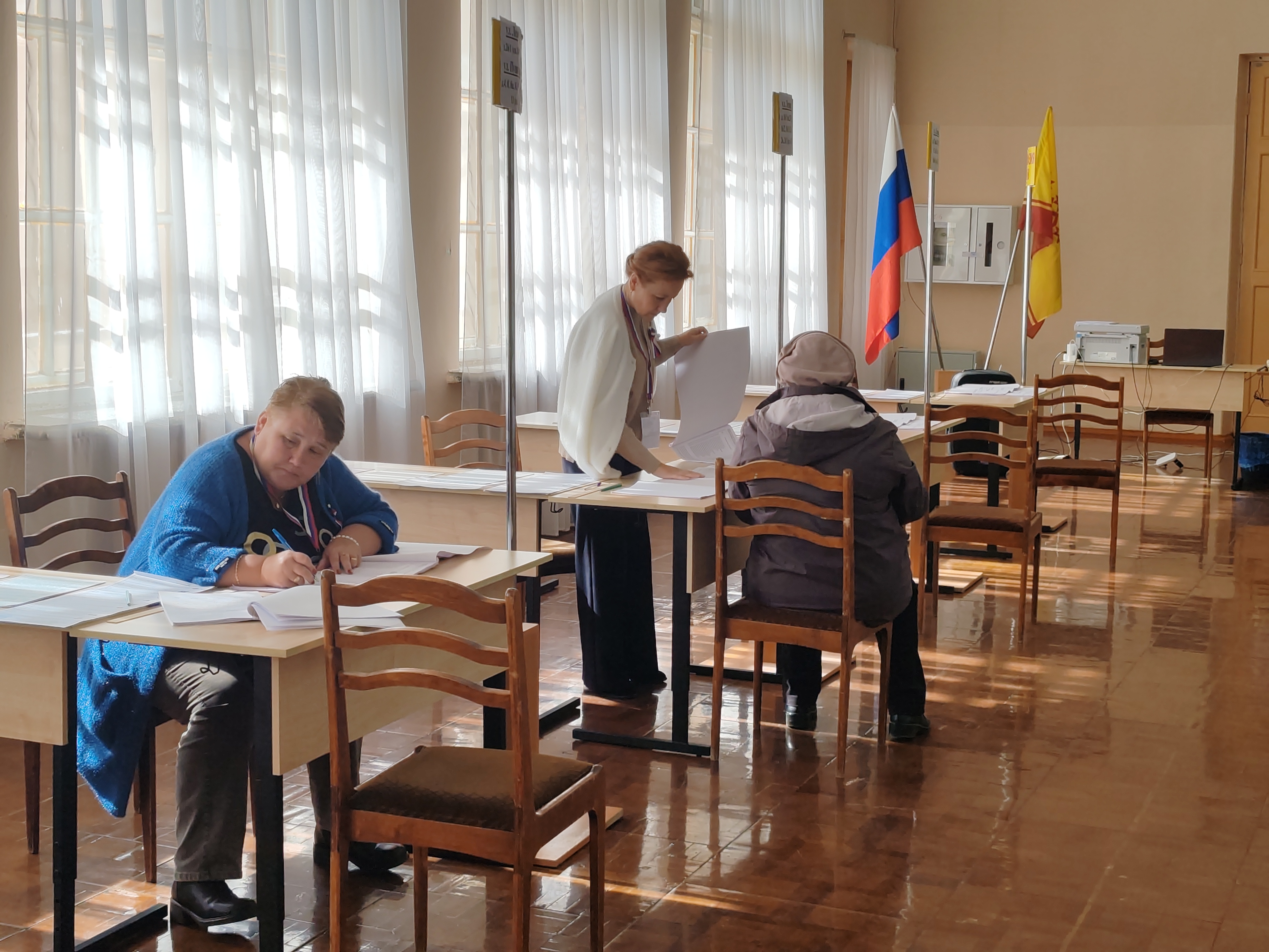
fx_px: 1980
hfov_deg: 35.5
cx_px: 634
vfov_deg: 27.0
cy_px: 476
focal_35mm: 54
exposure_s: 1/200
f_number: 1.9
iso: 50
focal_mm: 6.12
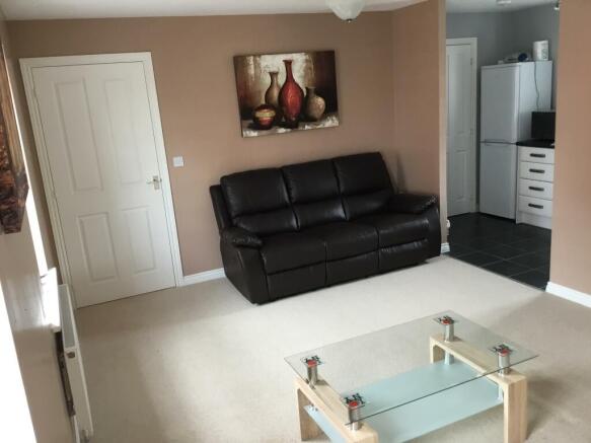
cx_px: 296
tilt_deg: -12.7
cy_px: 222
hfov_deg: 58.4
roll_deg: +4.8
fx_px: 529
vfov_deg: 45.4
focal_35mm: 31
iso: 80
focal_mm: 3.3
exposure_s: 1/33
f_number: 2.4
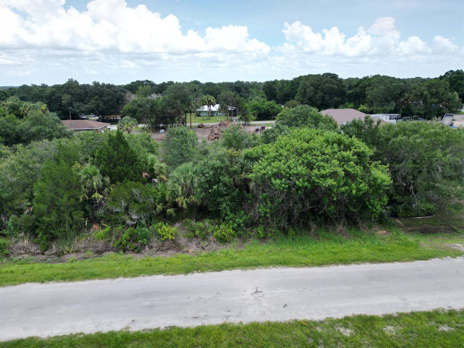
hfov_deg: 71.6
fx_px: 322
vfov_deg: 56.8
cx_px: 232
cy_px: 174
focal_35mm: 24
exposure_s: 1/2000
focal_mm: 6.72
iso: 110
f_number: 1.7
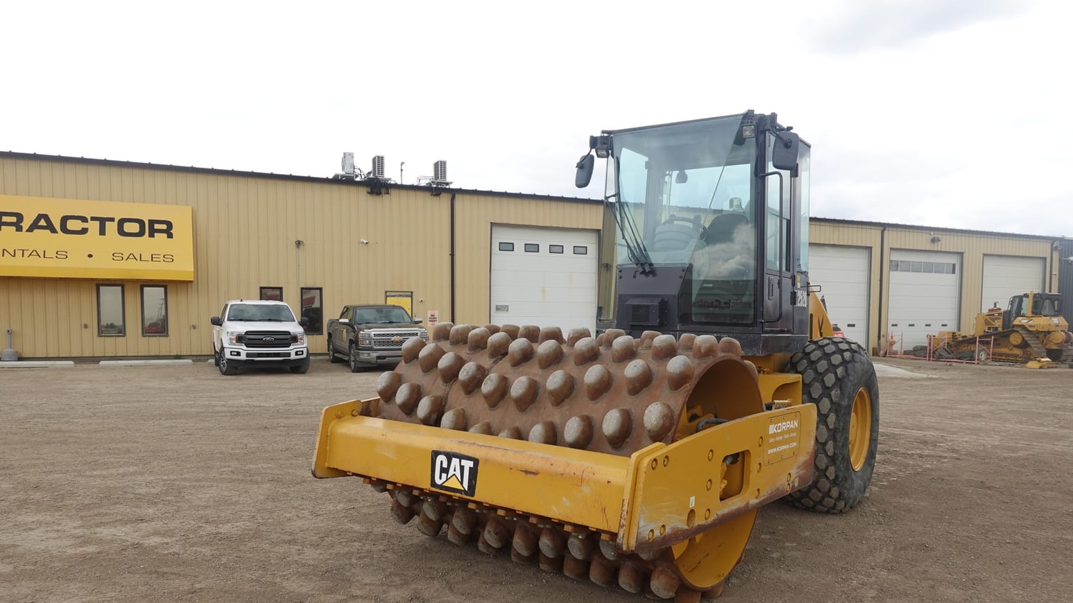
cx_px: 551
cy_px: 365
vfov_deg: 44.1
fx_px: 740
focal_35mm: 26
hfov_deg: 71.9
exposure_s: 1/200
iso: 125
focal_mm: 9.4
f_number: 5.6
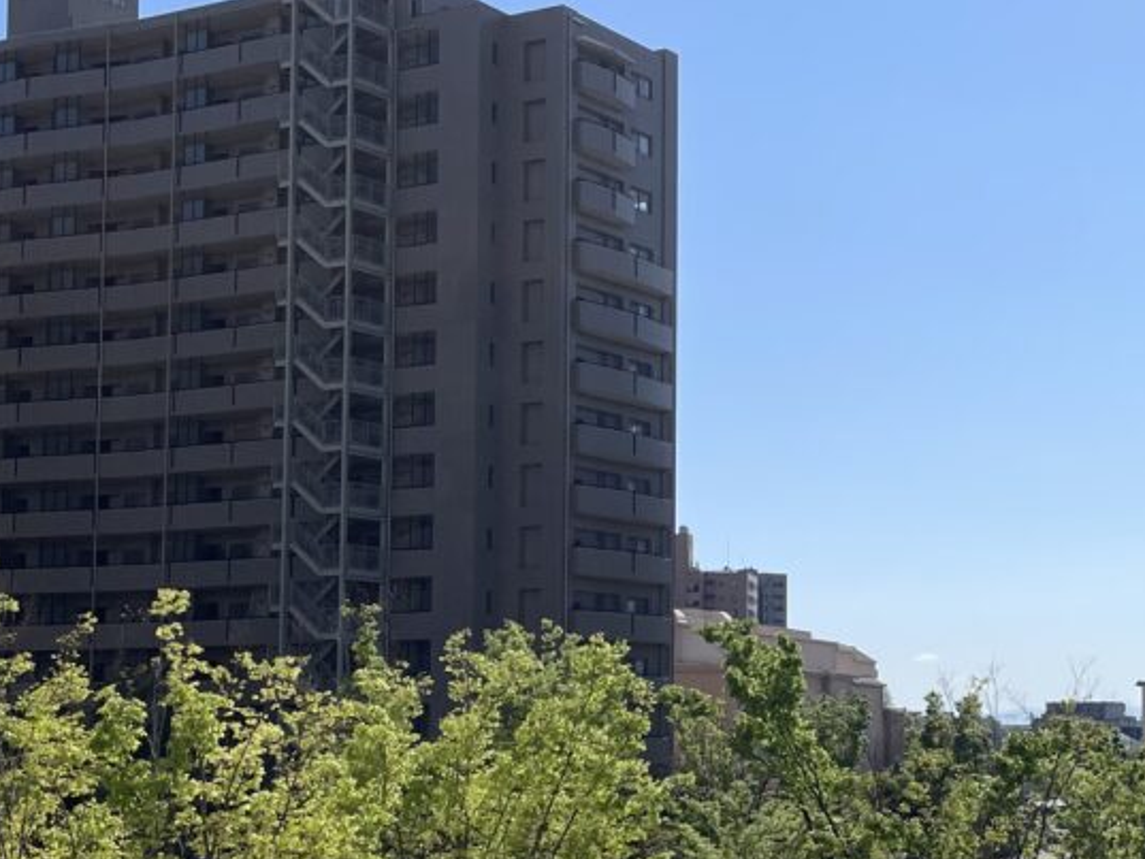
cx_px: 955
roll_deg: -1.1
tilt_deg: +4.4
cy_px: 610
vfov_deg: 23.5
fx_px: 2051
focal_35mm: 62
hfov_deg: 30.3
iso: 50
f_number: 1.6
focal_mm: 4.2
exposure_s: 1/9804
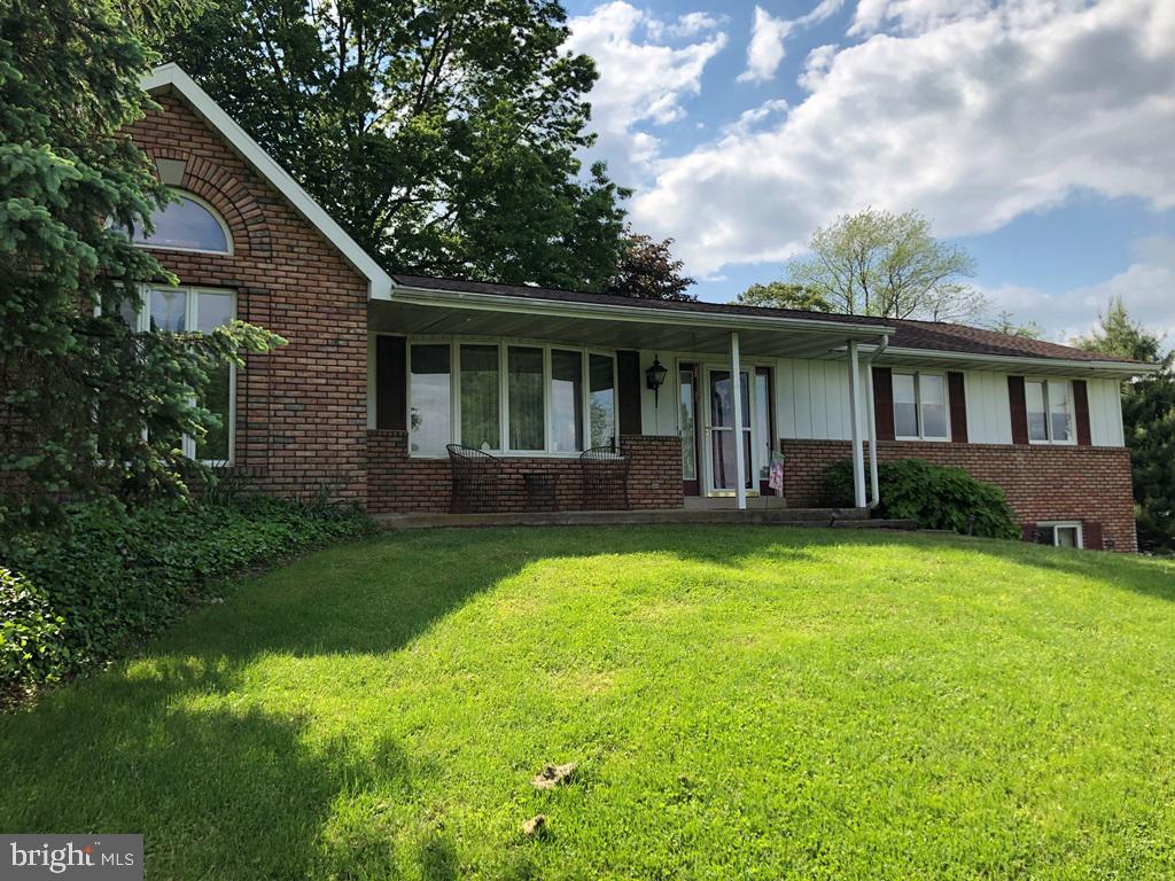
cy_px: 440
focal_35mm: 28
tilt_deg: +5.2
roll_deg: +1.3
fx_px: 950
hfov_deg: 63.4
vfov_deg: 49.7
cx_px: 588
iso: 20
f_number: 1.8
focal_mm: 3.99
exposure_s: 1/1412
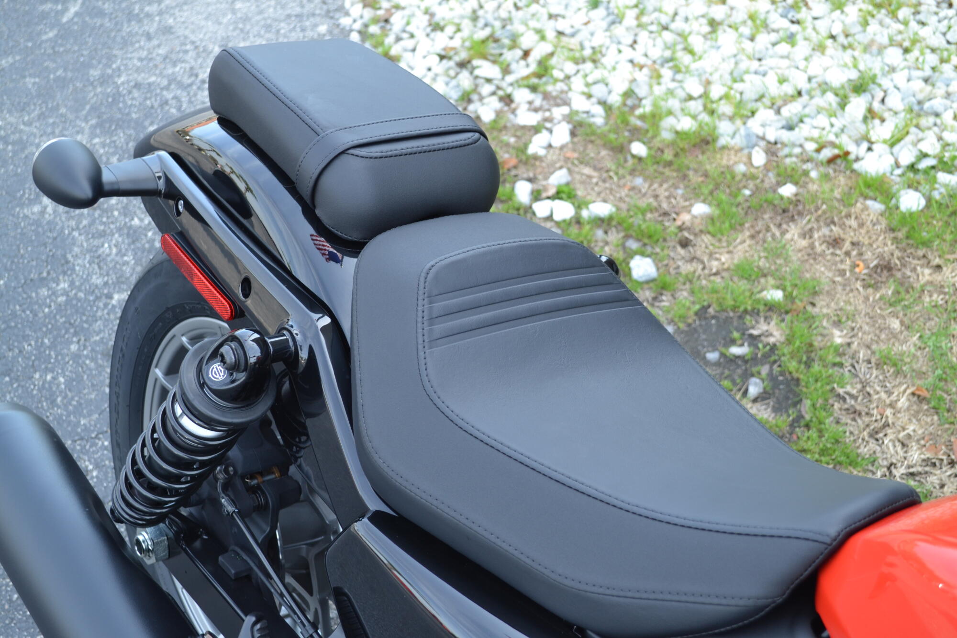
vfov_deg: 28.1
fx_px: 1276
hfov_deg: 41.1
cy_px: 319
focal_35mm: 48
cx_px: 478
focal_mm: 32
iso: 220
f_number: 5.6
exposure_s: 1/125
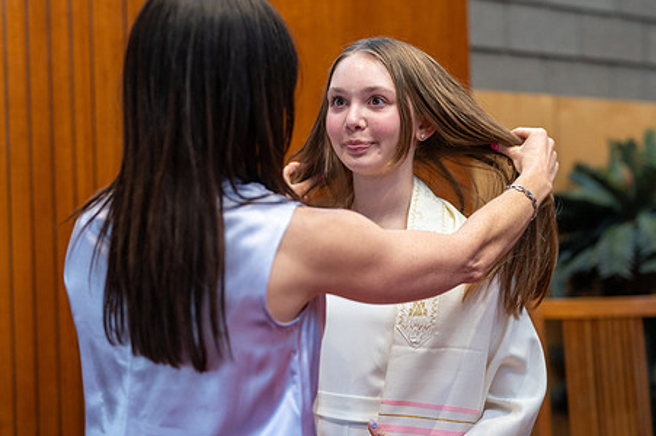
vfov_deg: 20.6
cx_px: 387
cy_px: 225
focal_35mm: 66
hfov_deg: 30.5
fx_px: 1202
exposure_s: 1/800
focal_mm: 50
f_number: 2.2
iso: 1600
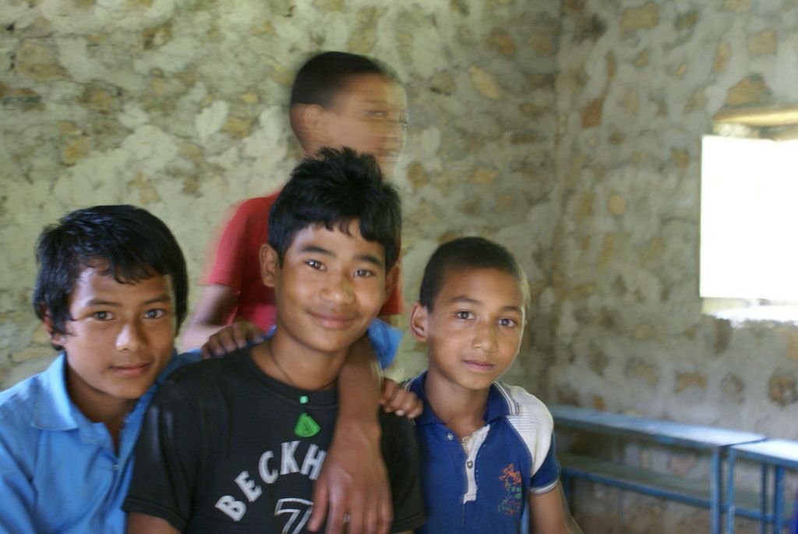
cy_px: 267
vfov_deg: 25.8
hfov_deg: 37.8
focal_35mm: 52
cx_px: 399
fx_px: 1165
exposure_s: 1/8
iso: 400
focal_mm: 35
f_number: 5.6
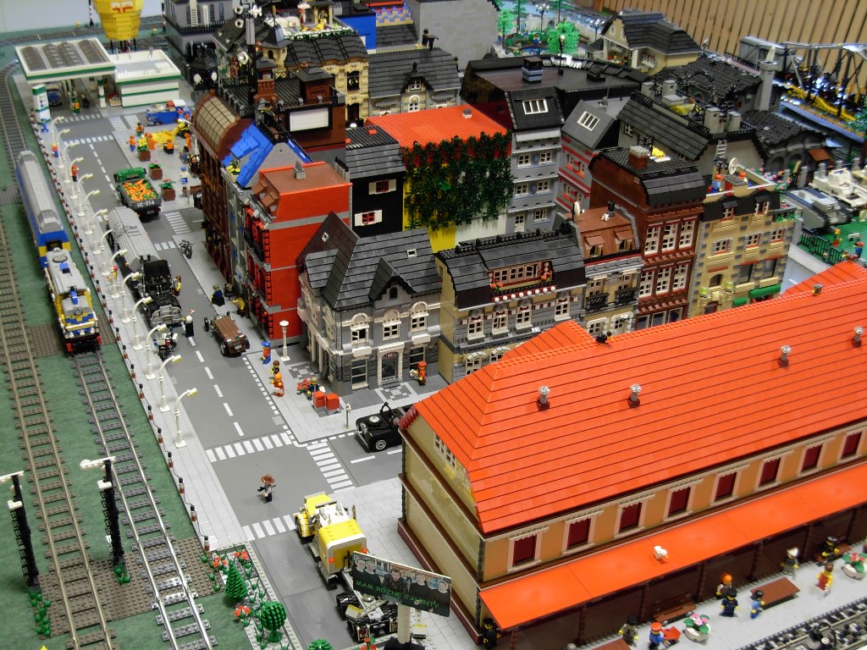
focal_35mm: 45
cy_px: 325
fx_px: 1127
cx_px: 434
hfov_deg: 42.1
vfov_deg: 32.2
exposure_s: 1/4
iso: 79
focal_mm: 7.5
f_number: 3.1
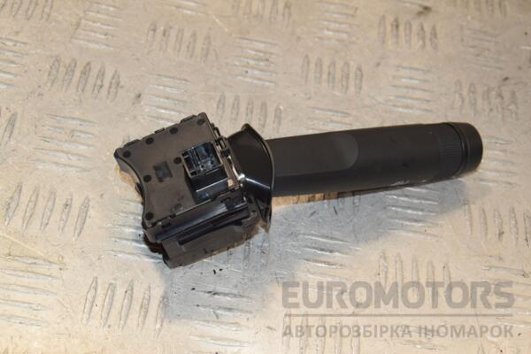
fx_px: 1062
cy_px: 177
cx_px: 266
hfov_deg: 28.1
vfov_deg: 18.9
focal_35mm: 72
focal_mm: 48
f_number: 9
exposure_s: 1/200
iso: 1600
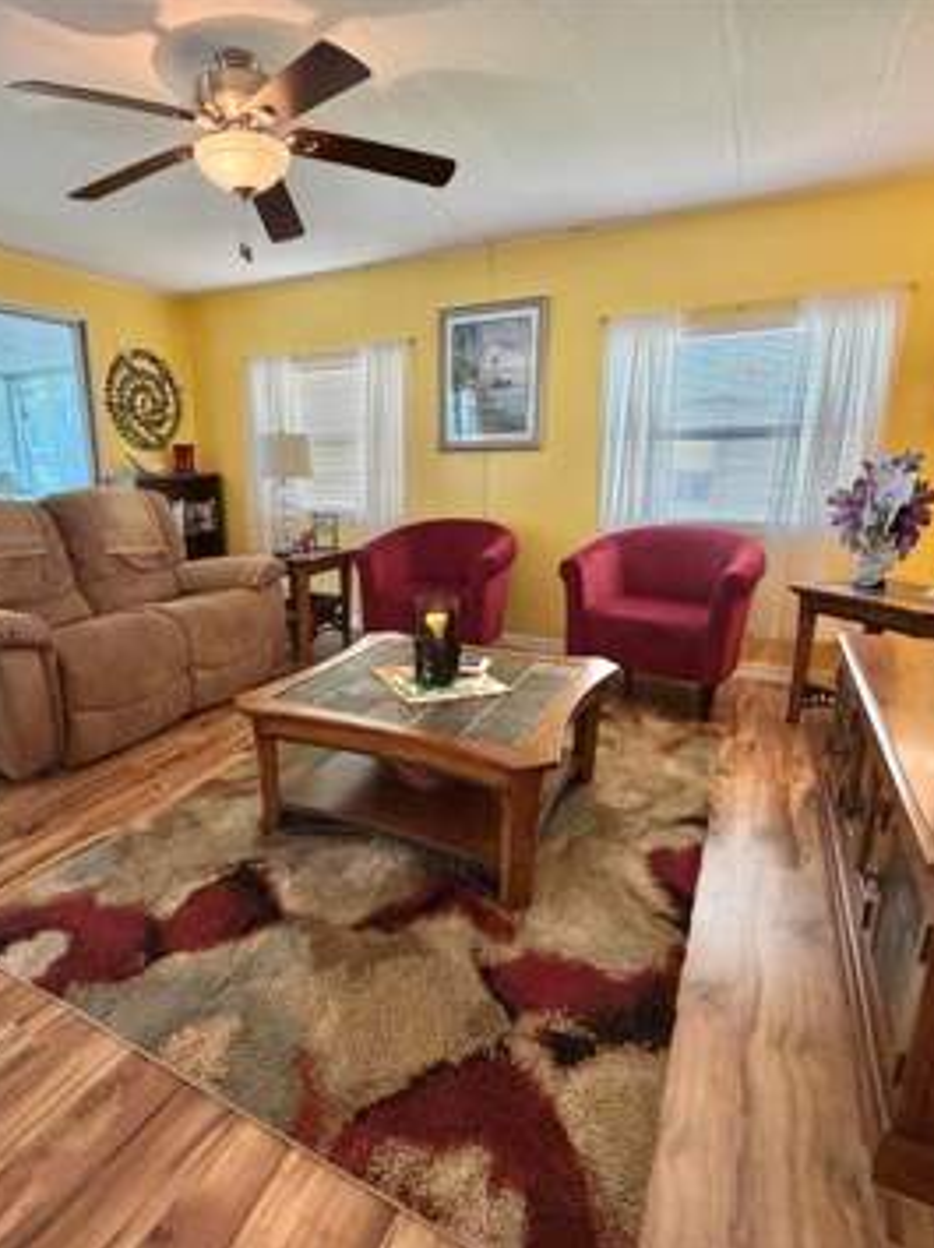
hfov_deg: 67.9
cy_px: 624
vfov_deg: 84.7
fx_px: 684
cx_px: 370
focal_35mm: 19
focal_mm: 2.22
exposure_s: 1/120
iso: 320
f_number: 2.2
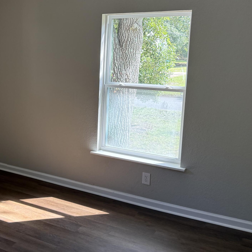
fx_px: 371
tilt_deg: -8.7
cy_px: 111
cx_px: 34
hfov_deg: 35.7
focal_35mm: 45
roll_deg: -0.4
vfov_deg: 37.5
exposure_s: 1/228
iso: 125
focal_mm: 6.76
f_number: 1.78
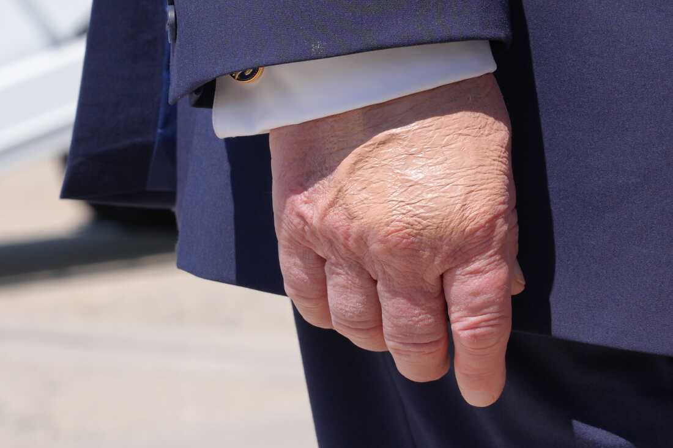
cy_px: 224
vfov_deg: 13.0
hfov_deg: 19.5
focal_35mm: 105
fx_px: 1962
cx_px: 336
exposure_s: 1/1000
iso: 320
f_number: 7.1
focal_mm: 70
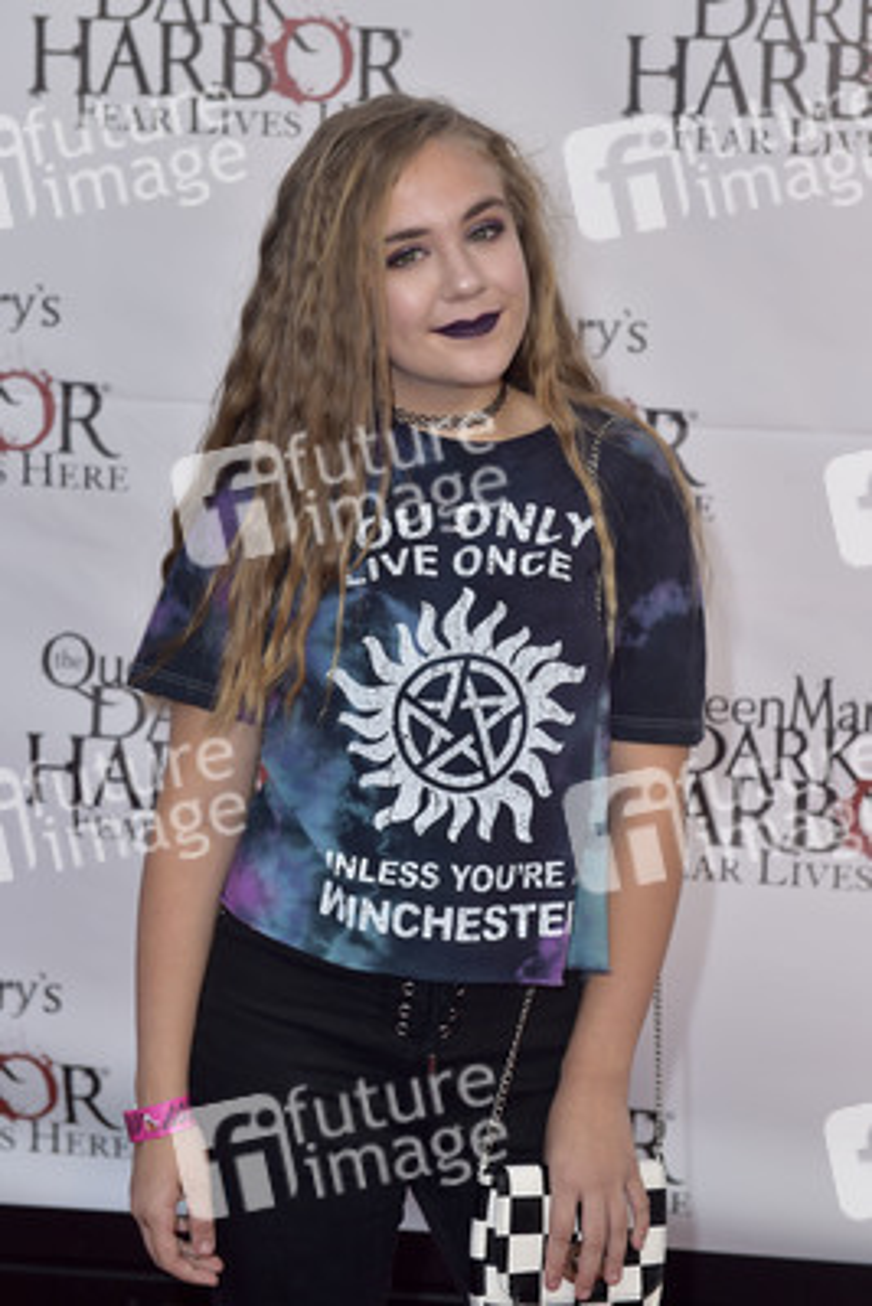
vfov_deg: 28.8
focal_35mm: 70
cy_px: 653
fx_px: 2541
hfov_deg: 19.5
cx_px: 436
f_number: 5.6
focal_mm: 70
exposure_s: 1/250
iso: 200
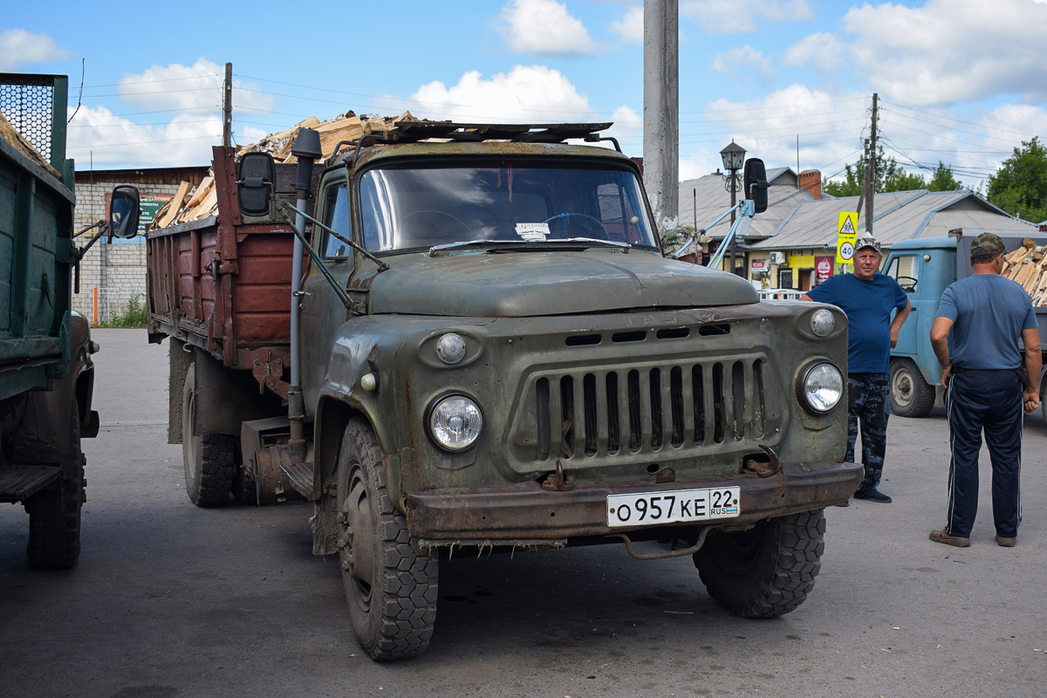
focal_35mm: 42
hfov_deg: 46.4
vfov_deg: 31.9
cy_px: 349
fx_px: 1221
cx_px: 524
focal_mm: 28
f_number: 5.6
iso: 200
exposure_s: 1/640
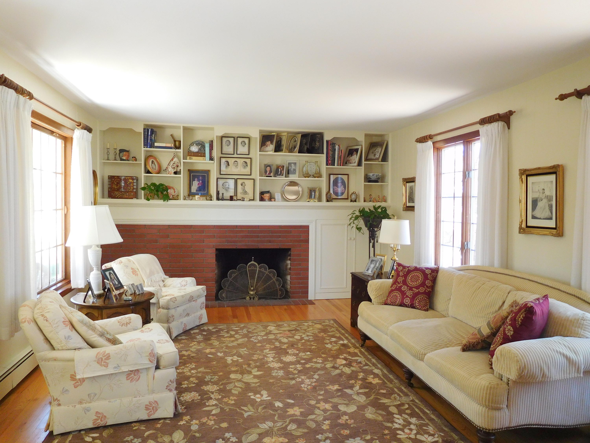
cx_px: 295
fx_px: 426
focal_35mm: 25
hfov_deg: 69.4
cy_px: 222
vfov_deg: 54.9
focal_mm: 4.5
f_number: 3.4
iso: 200
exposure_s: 1/30
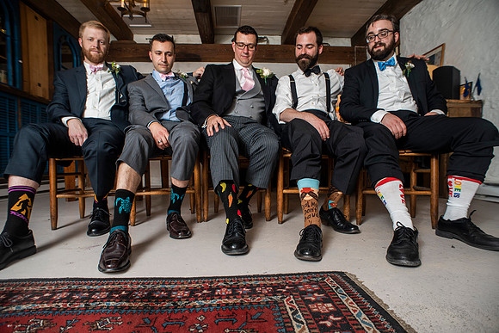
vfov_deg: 62.0
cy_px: 166
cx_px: 250
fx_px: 277
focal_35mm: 20
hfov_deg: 84.0
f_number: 4
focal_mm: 20
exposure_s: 1/80
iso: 640
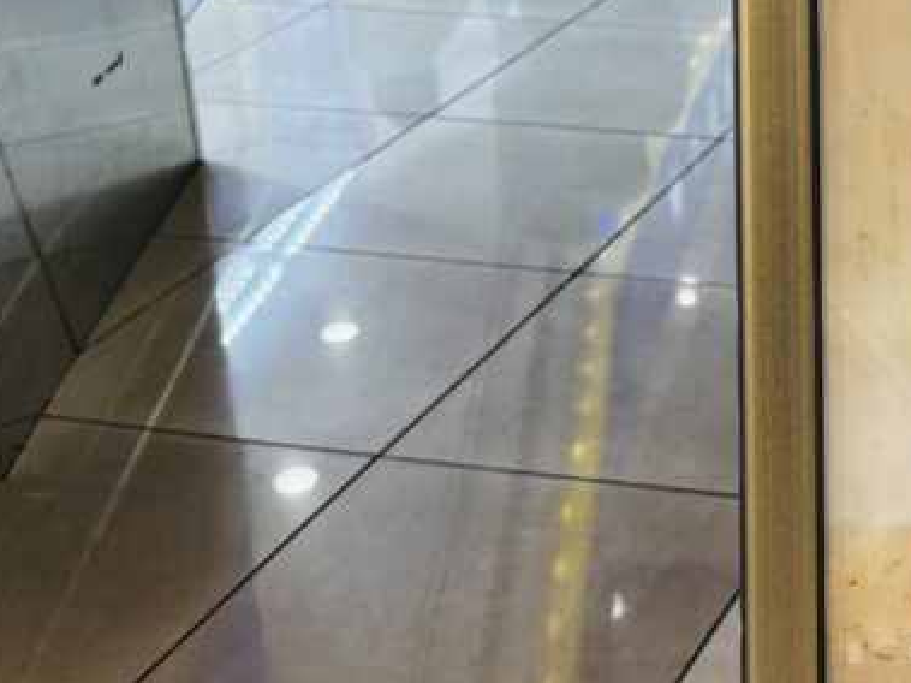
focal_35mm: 81
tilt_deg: -17.7
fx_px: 2131
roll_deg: +1.6
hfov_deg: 22.6
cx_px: 1022
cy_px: -26
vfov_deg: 17.7
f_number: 1.78
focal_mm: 6.76
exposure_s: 1/100
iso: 125
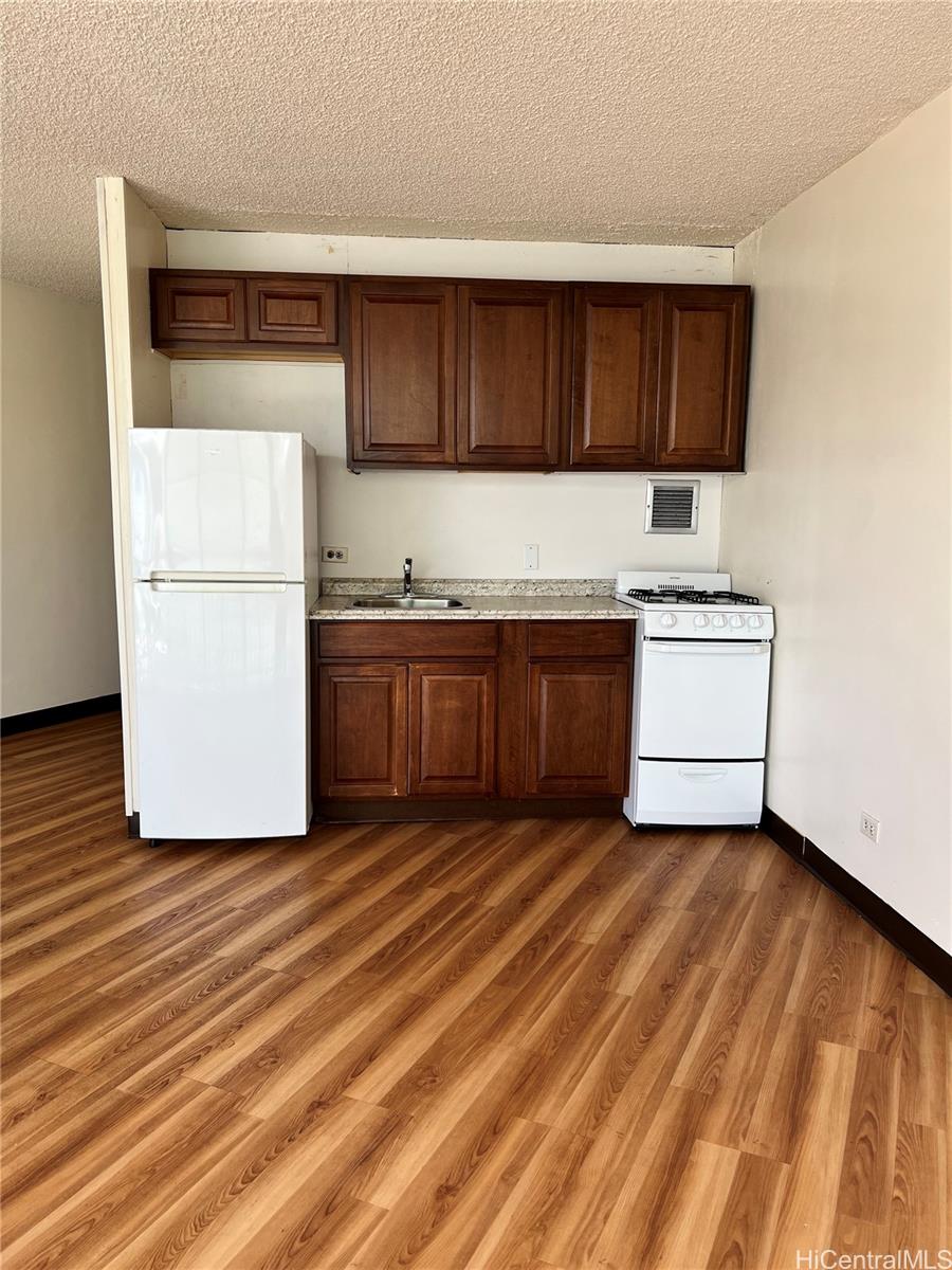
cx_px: 476
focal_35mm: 26
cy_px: 635
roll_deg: -0.1
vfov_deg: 67.3
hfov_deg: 53.1
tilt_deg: -8.1
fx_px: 953
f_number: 1.5
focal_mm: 5.7
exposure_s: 1/230
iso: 40
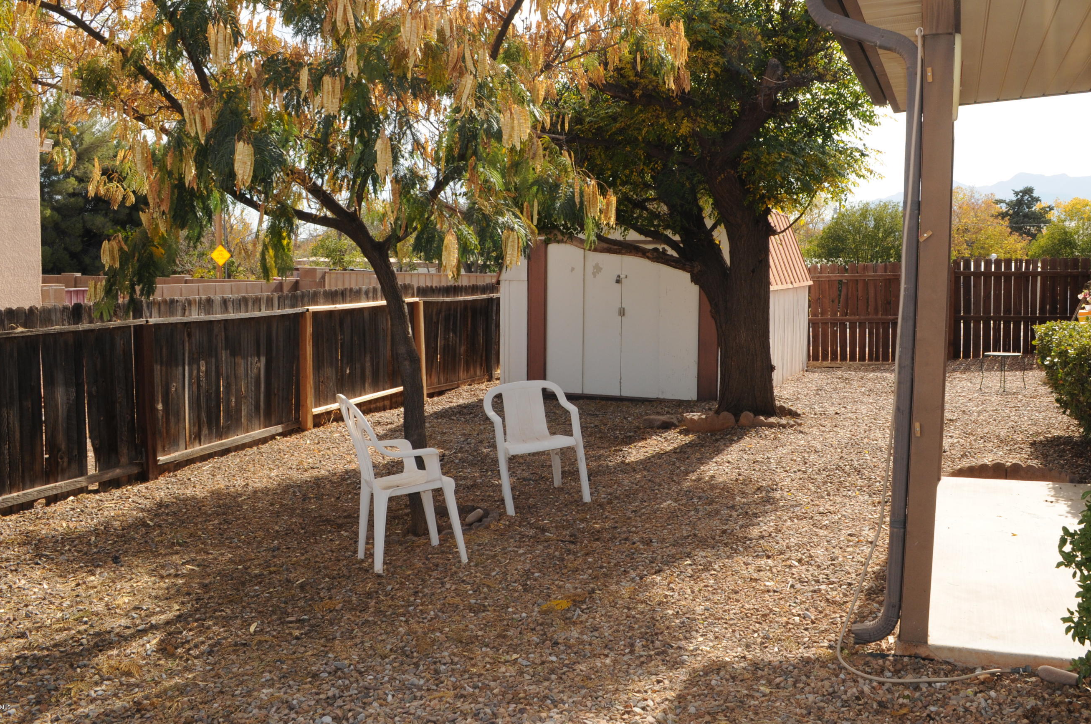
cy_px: 318
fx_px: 938
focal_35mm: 31
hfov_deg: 60.2
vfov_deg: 42.1
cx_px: 604
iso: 320
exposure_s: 1/250
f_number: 10
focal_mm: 18
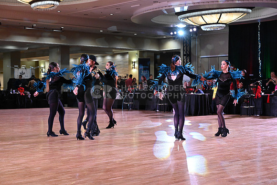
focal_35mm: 59
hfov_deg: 33.9
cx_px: 138
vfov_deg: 23.0
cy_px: 92
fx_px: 454
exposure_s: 1/320
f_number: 5.6
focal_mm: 59
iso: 6400
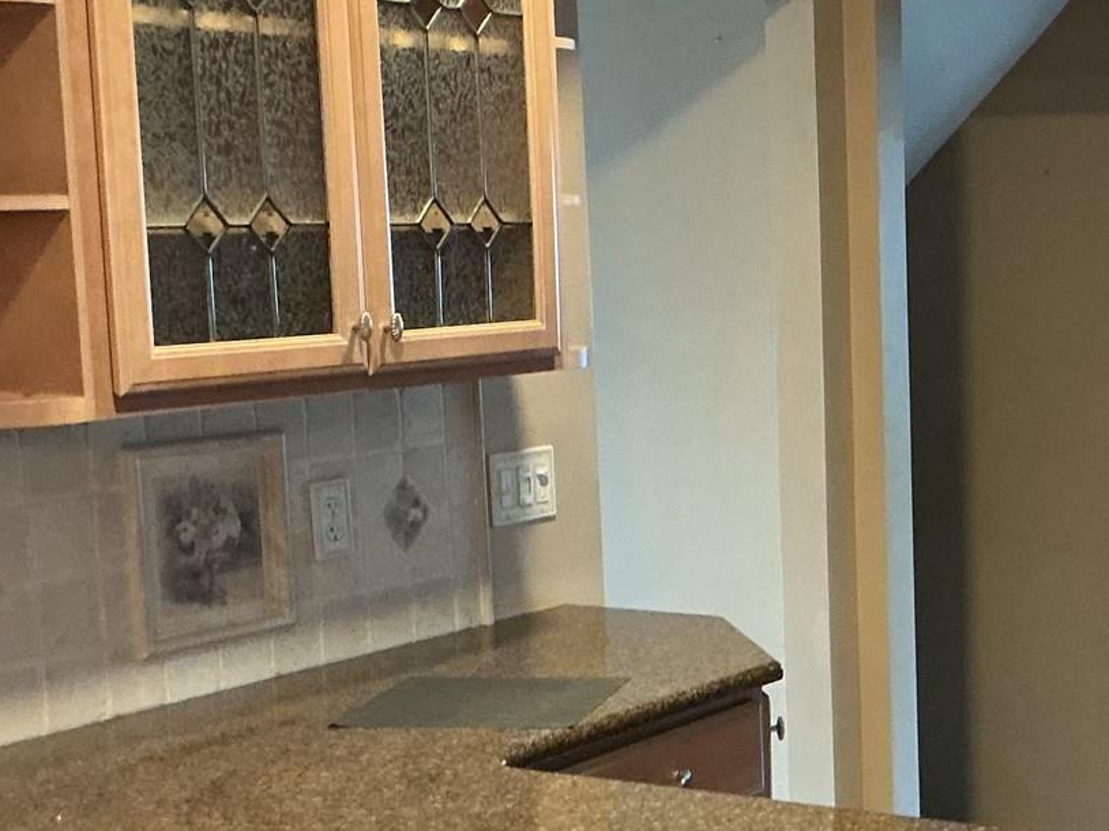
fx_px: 2338
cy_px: 526
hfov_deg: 26.0
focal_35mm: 73
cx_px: 940
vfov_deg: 20.1
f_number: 1.8
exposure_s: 1/40
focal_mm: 3
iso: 250
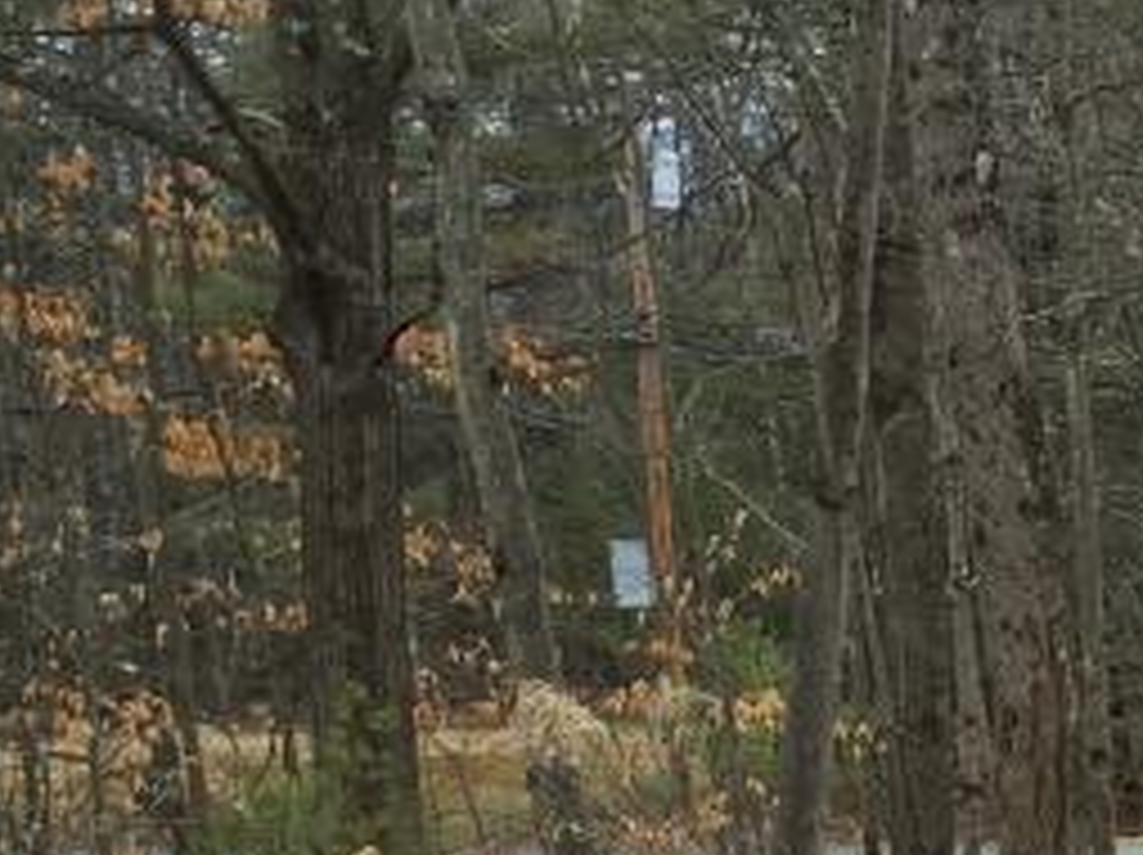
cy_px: 1062
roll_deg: +0.7
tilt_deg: -8.9
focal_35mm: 117
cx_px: 2110
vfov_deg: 12.3
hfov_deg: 14.6
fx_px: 3860
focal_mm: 4.15
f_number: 2.2
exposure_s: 1/608
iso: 32
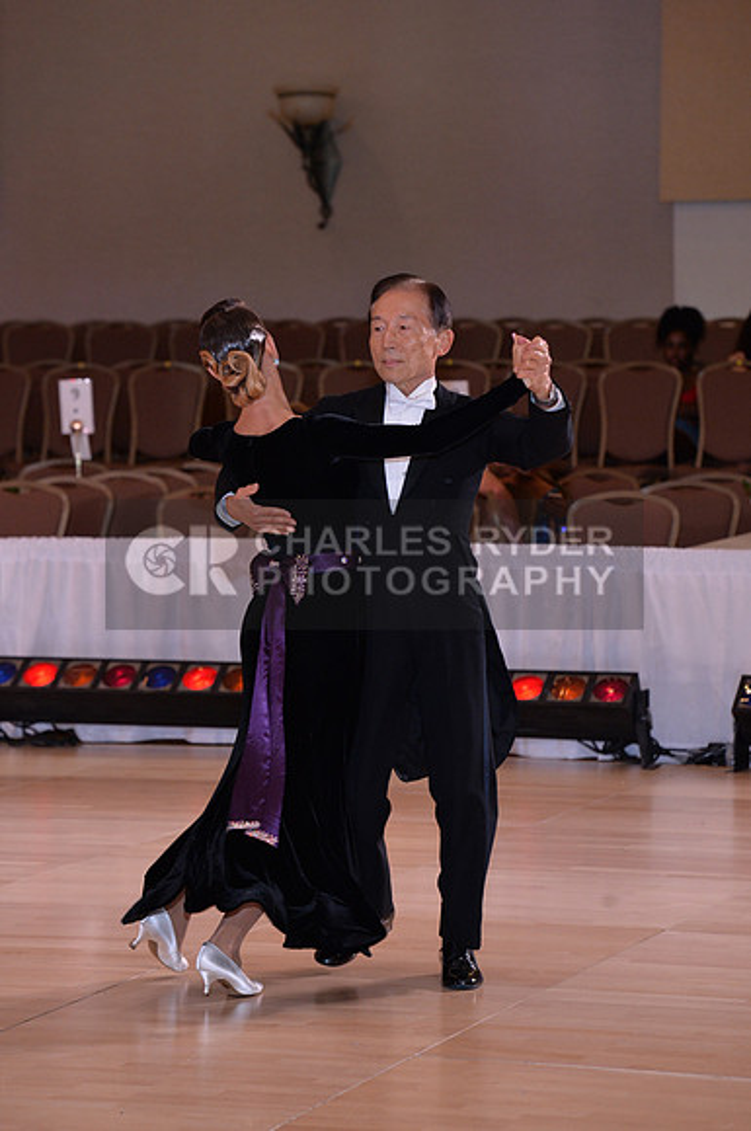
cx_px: 376
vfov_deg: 14.2
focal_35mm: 145
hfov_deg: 9.4
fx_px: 4551
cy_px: 566
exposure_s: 1/250
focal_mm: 145
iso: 2000
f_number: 5
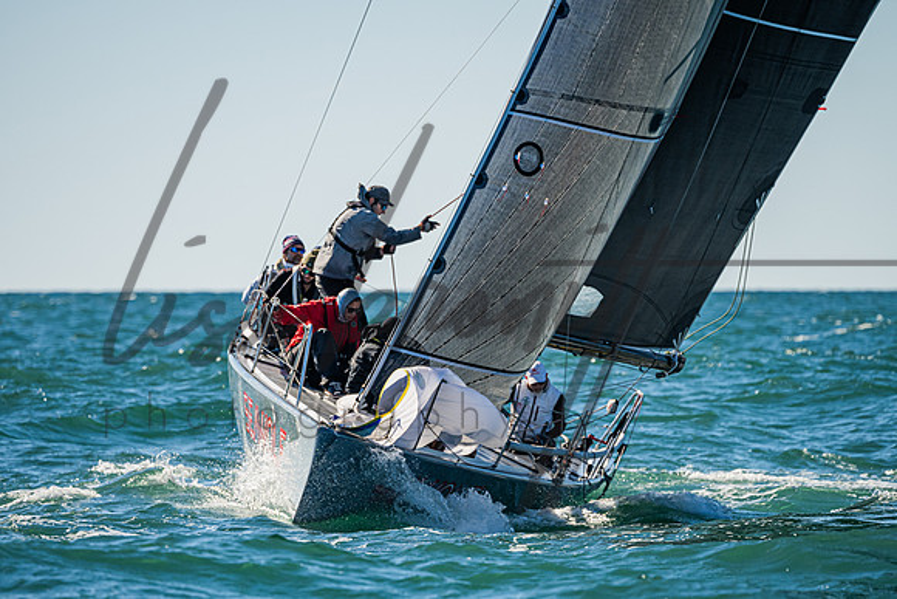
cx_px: 451
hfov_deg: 5.2
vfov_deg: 3.4
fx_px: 9959
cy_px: 371
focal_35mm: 400
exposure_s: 1/2500
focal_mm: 300
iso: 400
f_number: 5.6
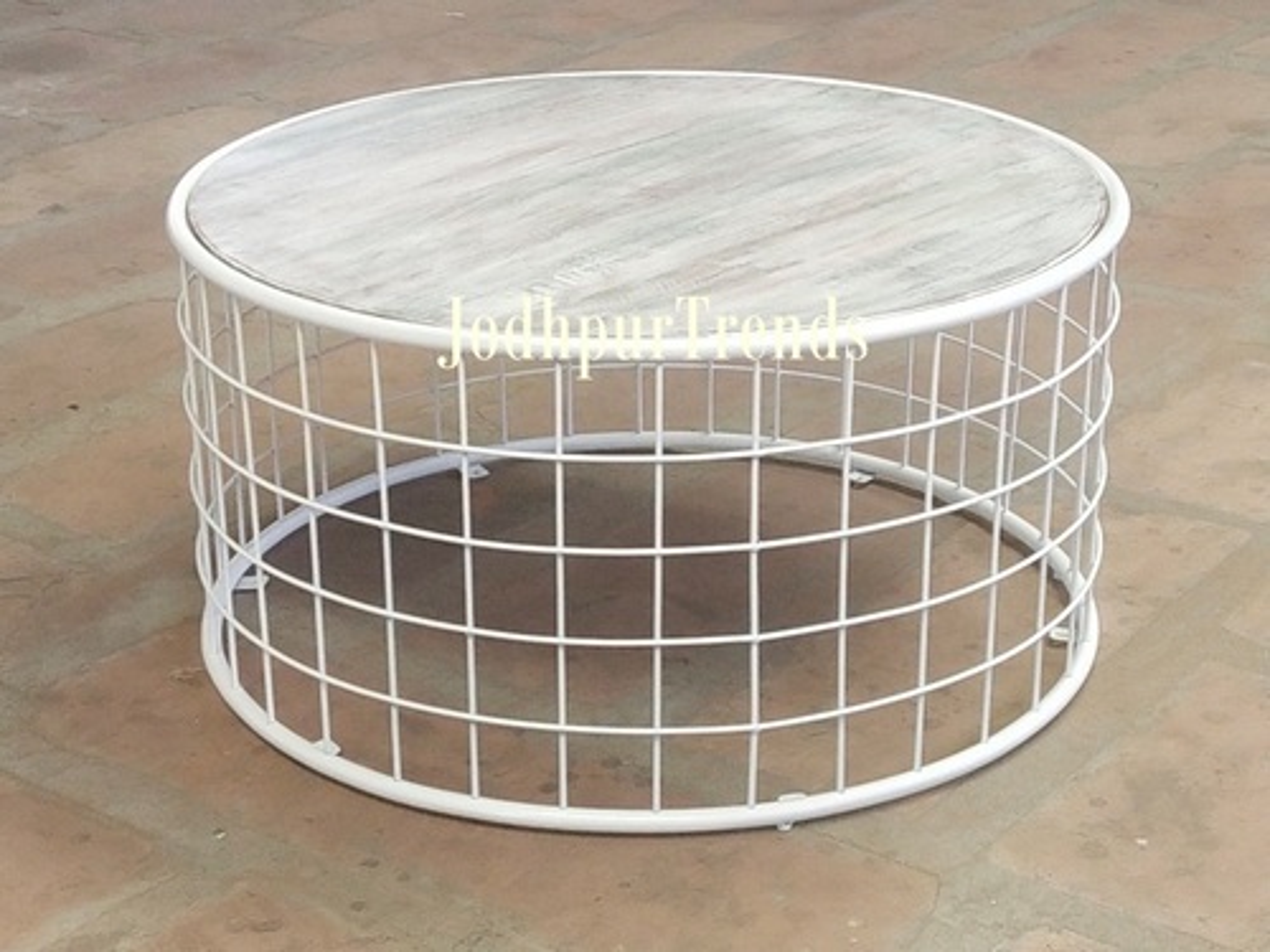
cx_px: 635
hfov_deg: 44.8
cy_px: 476
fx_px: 1541
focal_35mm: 42
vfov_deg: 34.3
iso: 108
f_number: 1.8
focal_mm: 3.95
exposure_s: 1/100
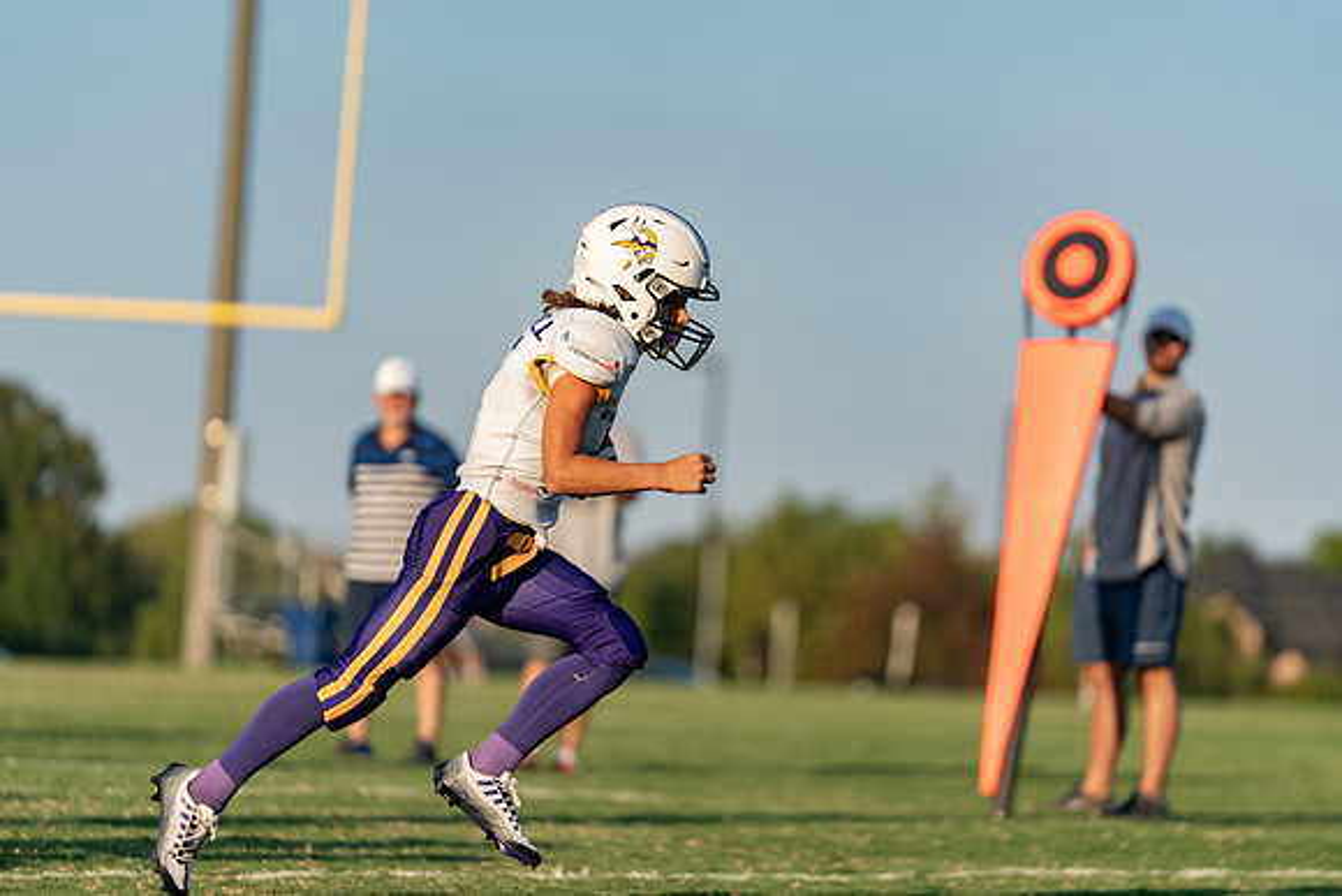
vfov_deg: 6.3
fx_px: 8182
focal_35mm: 219
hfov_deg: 9.4
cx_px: 671
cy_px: 448
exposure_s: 1/1600
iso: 160
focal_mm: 200
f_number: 2.8
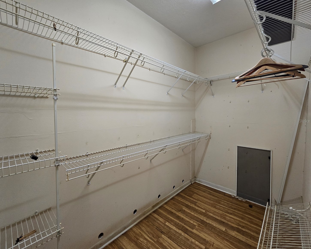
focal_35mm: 14
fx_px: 129
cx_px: 148
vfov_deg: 88.0
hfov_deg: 100.6
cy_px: 121
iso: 200
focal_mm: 2.2
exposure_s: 1/60
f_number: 2.2
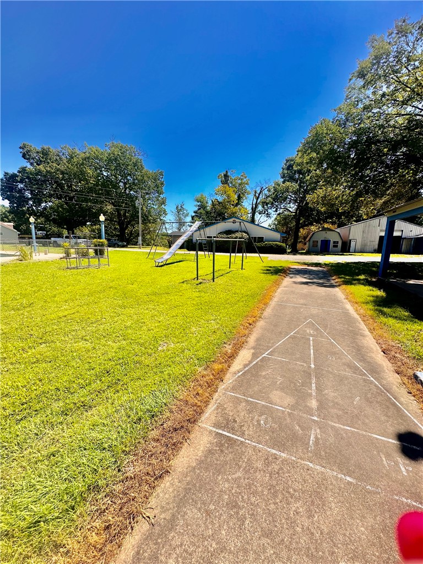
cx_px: 212
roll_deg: -1.7
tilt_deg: -9.6
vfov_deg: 102.1
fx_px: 228
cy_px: 282
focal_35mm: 14
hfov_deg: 85.7
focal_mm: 2.22
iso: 50
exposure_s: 1/1715
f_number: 2.2
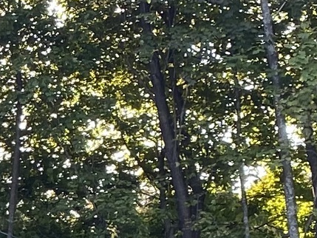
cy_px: 483
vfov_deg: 7.6
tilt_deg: -1.4
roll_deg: -0.9
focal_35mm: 186
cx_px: -426
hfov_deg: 9.5
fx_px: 1704
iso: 40
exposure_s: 1/121
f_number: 1.8
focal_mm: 4.25
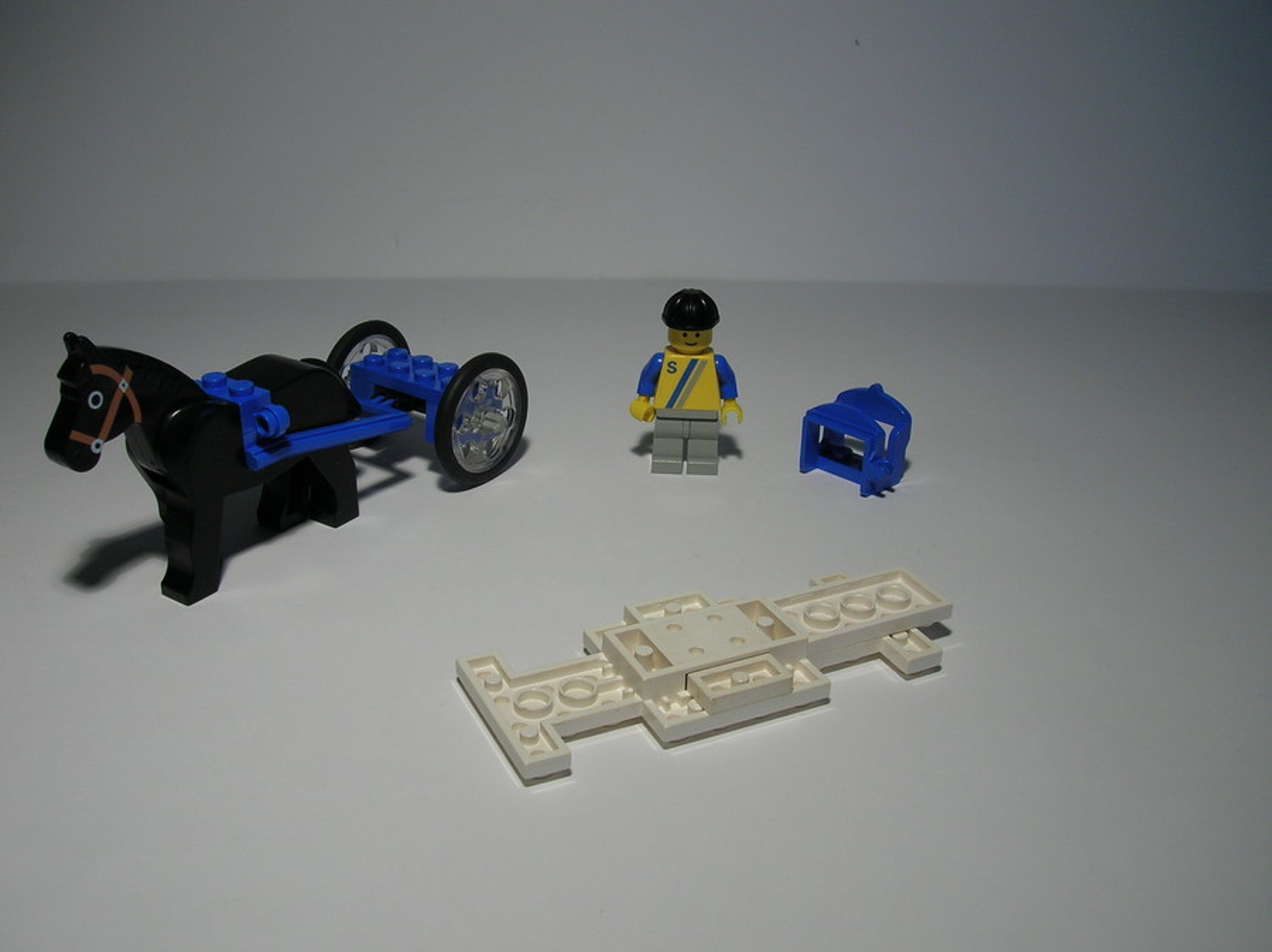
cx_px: 636
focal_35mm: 34
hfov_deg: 54.0
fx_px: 1248
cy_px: 476
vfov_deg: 41.7
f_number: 4.9
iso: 50
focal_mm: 5.7
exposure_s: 1/26.2
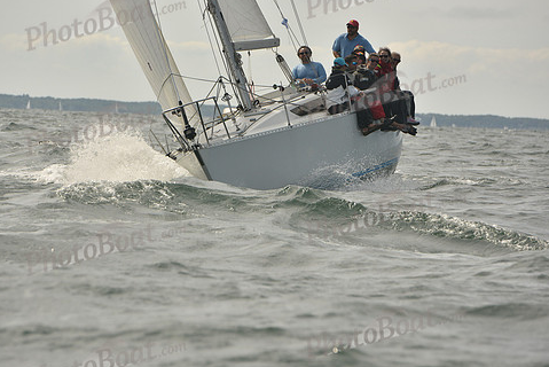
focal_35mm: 242
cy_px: 170
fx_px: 3693
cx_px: 246
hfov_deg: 8.5
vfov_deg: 5.7
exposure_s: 1/1000
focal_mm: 200
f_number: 7.1
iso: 320
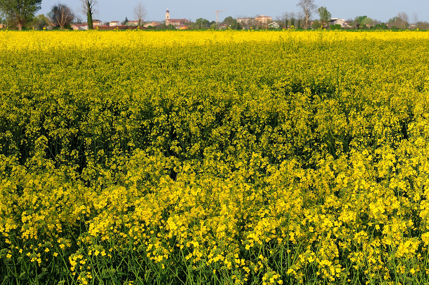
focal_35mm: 115
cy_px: 119
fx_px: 1369
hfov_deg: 17.8
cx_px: 266
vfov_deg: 11.9
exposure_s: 1/125
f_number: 11
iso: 200
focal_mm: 60
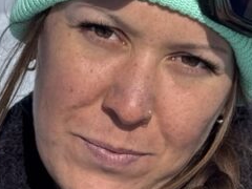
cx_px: 106
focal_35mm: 205
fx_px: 1492
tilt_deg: -10.8
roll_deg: -0.9
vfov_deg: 7.2
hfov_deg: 9.7
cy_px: 166
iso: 64
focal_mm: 6.76
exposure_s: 1/9009
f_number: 1.78
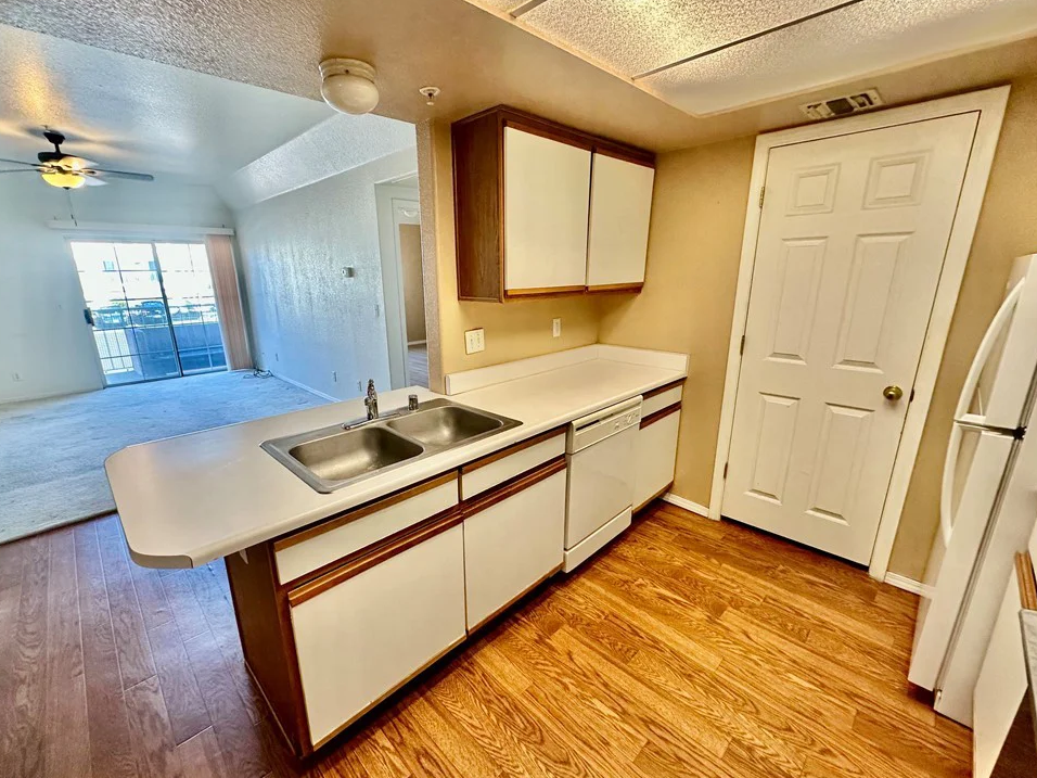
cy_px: 396
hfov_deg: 98.1
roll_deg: +1.0
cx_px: 496
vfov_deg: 81.7
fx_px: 449
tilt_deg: -15.3
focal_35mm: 15
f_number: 2.2
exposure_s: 1/120
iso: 200
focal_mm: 2.22
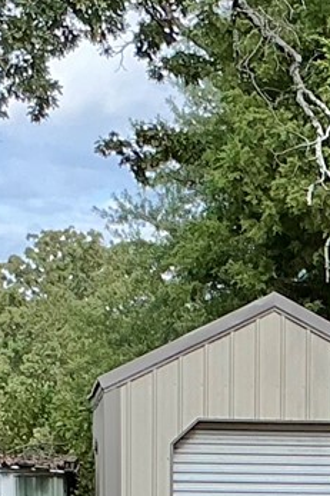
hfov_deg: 8.1
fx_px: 2298
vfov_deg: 11.9
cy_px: 675
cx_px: 396
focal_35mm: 167
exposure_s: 1/419
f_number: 1.8
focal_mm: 3
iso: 25
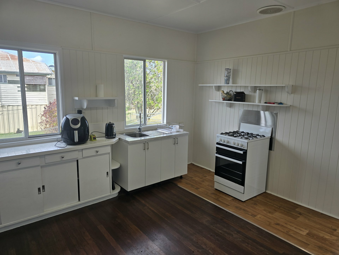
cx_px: 170
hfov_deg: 73.9
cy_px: 128
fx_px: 225
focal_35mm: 23
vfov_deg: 58.9
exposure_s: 1/109
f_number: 1.7
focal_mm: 6.3
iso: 12
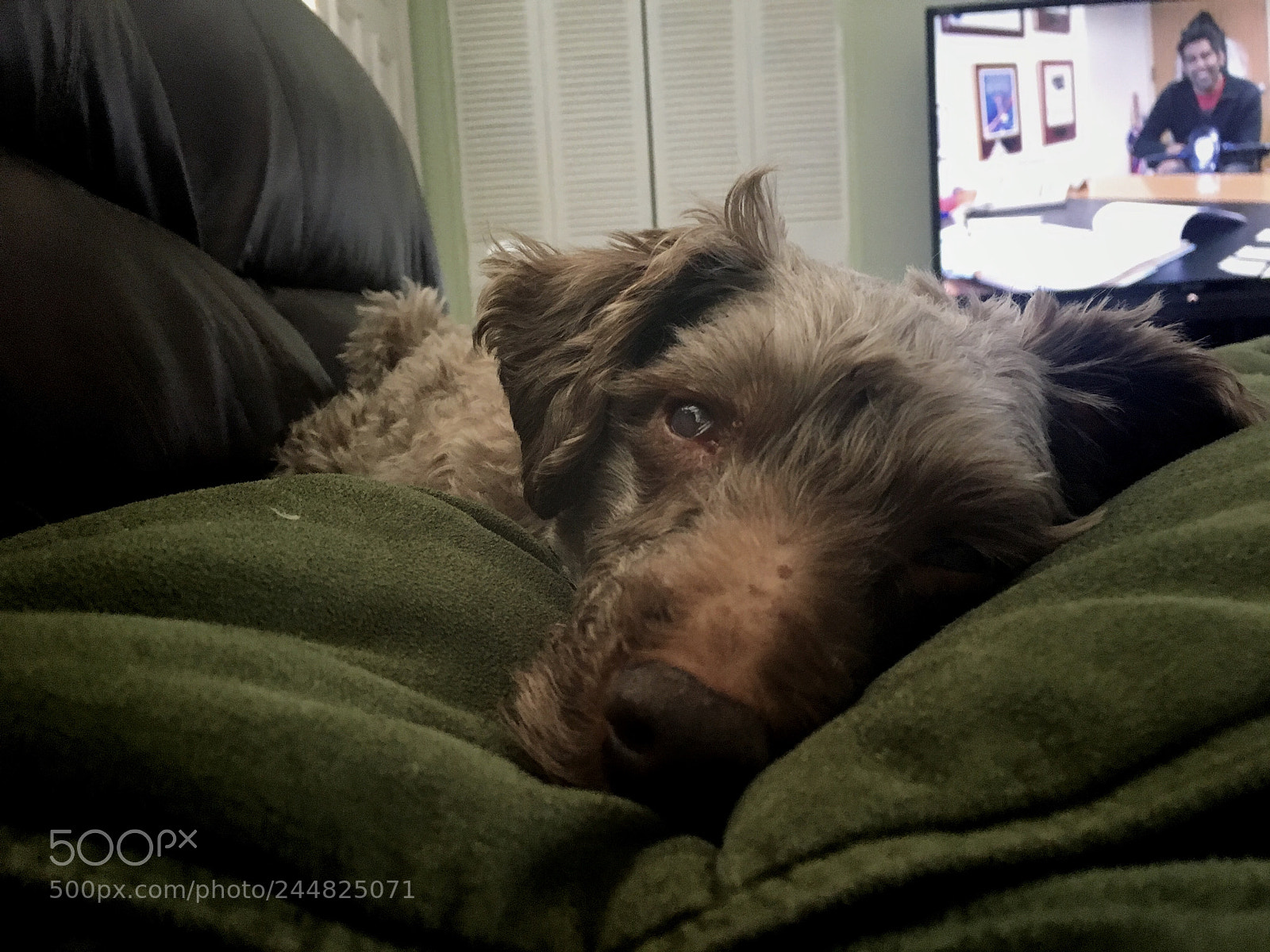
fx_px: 1064
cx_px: 635
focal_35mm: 29
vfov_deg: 48.2
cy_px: 476
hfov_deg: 61.7
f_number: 2.2
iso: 200
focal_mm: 4.15
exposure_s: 1/30
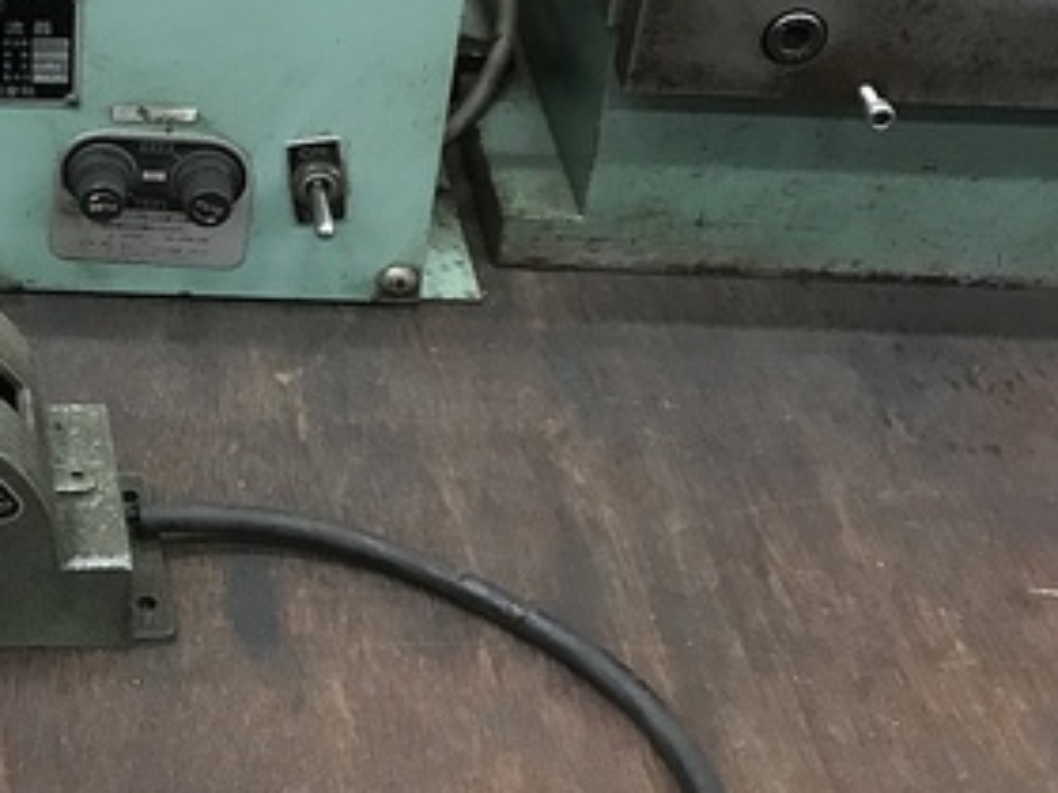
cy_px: 208
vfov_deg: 22.7
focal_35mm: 64
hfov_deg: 28.4
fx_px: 1956
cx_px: -8
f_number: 1.8
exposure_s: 1/15
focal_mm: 3.99
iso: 80
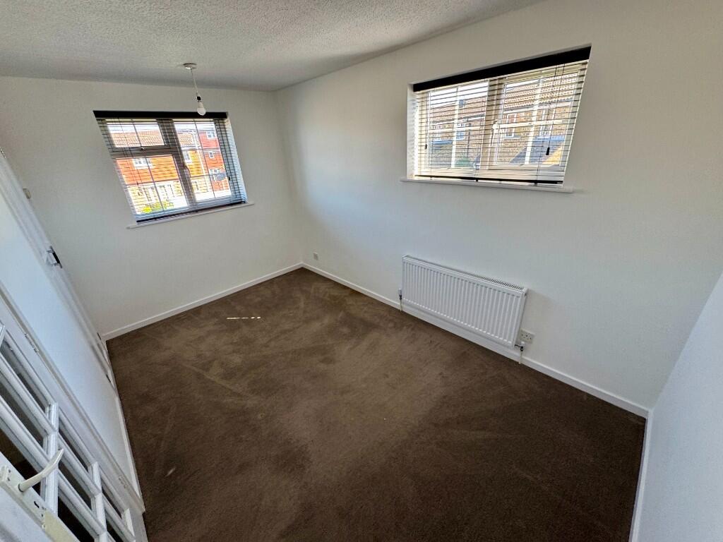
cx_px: 362
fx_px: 292
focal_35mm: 14
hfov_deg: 102.1
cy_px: 271
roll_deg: +3.6
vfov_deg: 85.7
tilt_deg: -24.1
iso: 125
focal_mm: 2.22
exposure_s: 1/99
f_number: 2.2
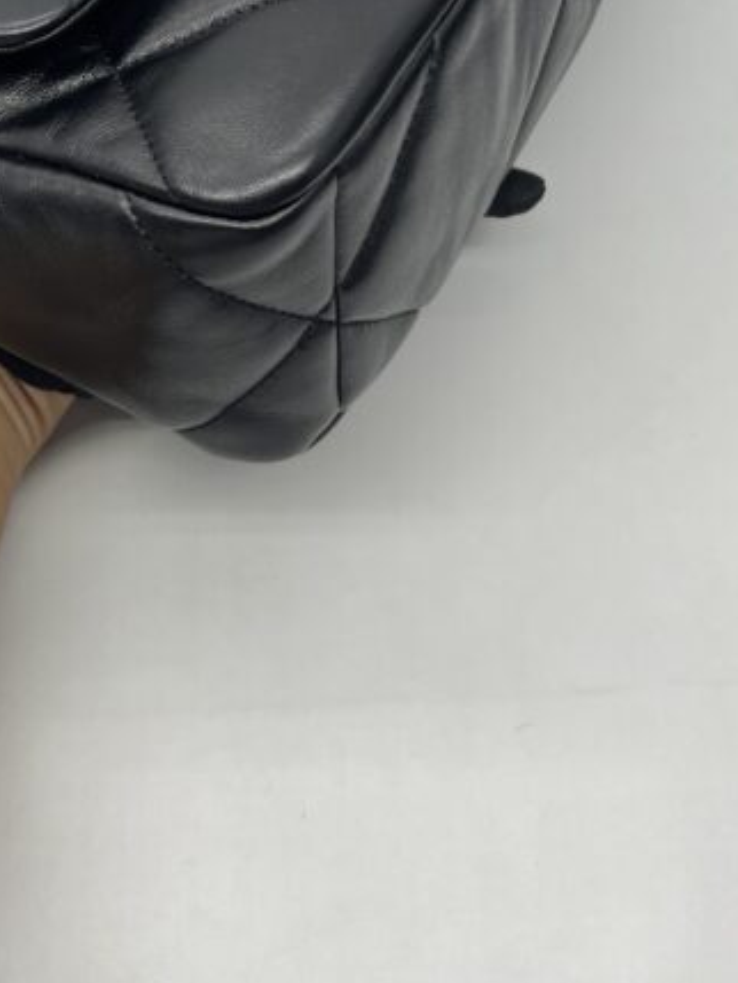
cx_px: 172
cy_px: 11
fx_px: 1762
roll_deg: +2.3
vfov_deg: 29.3
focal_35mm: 62
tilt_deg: -43.1
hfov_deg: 23.4
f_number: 1.5
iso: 40
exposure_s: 1/100
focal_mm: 5.7
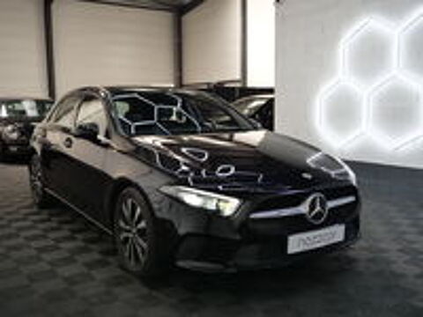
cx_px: 212
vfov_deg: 39.7
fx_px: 440
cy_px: 158
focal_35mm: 36
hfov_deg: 51.4
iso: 320
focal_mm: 18
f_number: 3.2
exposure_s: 1/60
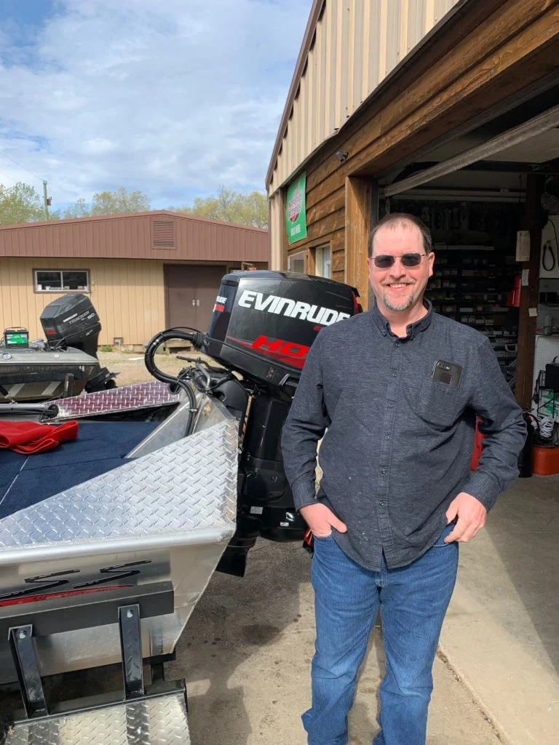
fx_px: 560
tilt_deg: -4.8
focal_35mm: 26
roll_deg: -1.0
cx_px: 280
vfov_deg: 67.3
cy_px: 372
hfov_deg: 53.1
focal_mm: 4.25
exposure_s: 1/1468
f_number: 1.8
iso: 25
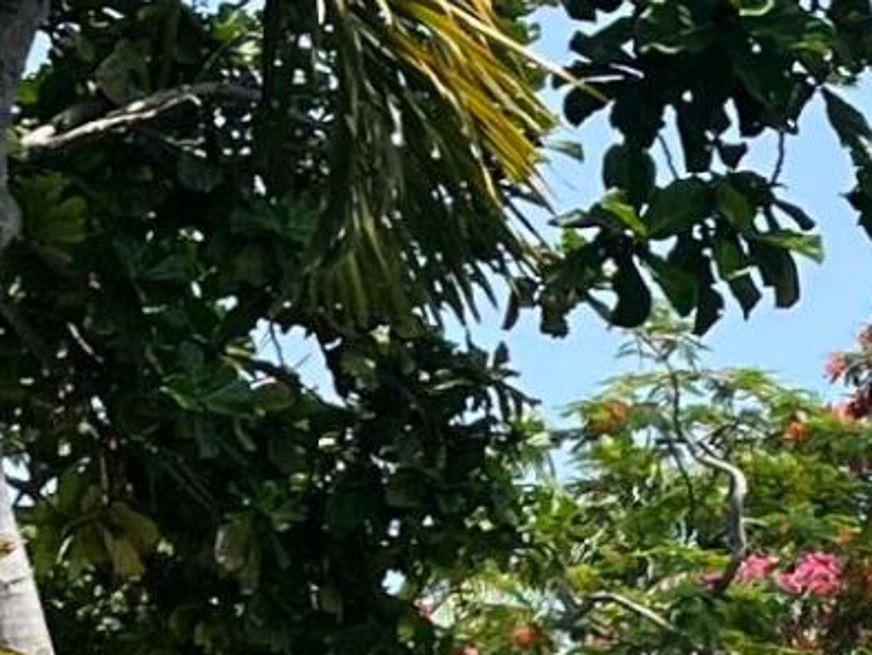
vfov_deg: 7.5
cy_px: 1290
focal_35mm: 190
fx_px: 4789
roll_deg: +0.2
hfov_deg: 8.9
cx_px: 2443
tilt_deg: -0.6
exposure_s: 1/3135
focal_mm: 5.1
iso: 50
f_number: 1.6
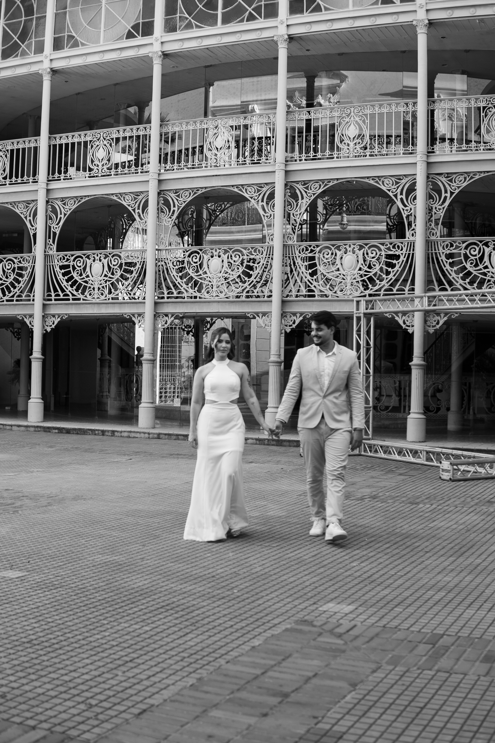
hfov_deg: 29.9
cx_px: 248
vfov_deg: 43.6
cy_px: 372
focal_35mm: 45
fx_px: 928
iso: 100
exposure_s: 1/250
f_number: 2.5
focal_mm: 30
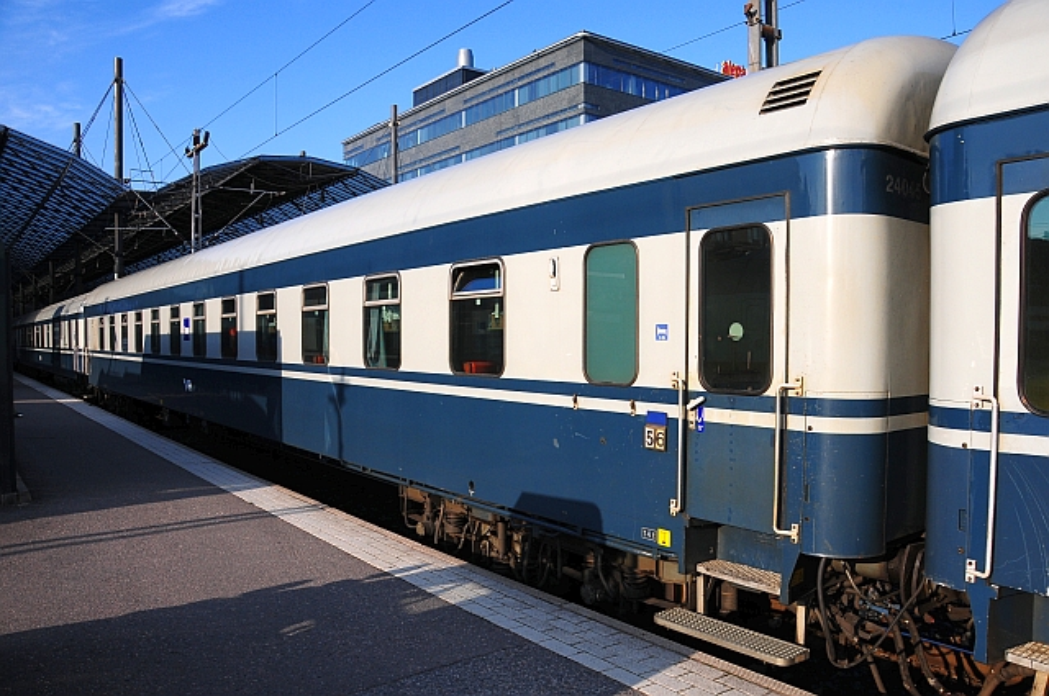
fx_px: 786
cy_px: 348
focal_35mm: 27
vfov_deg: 47.8
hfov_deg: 67.4
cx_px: 524
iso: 200
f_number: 9
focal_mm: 18
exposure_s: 1/320
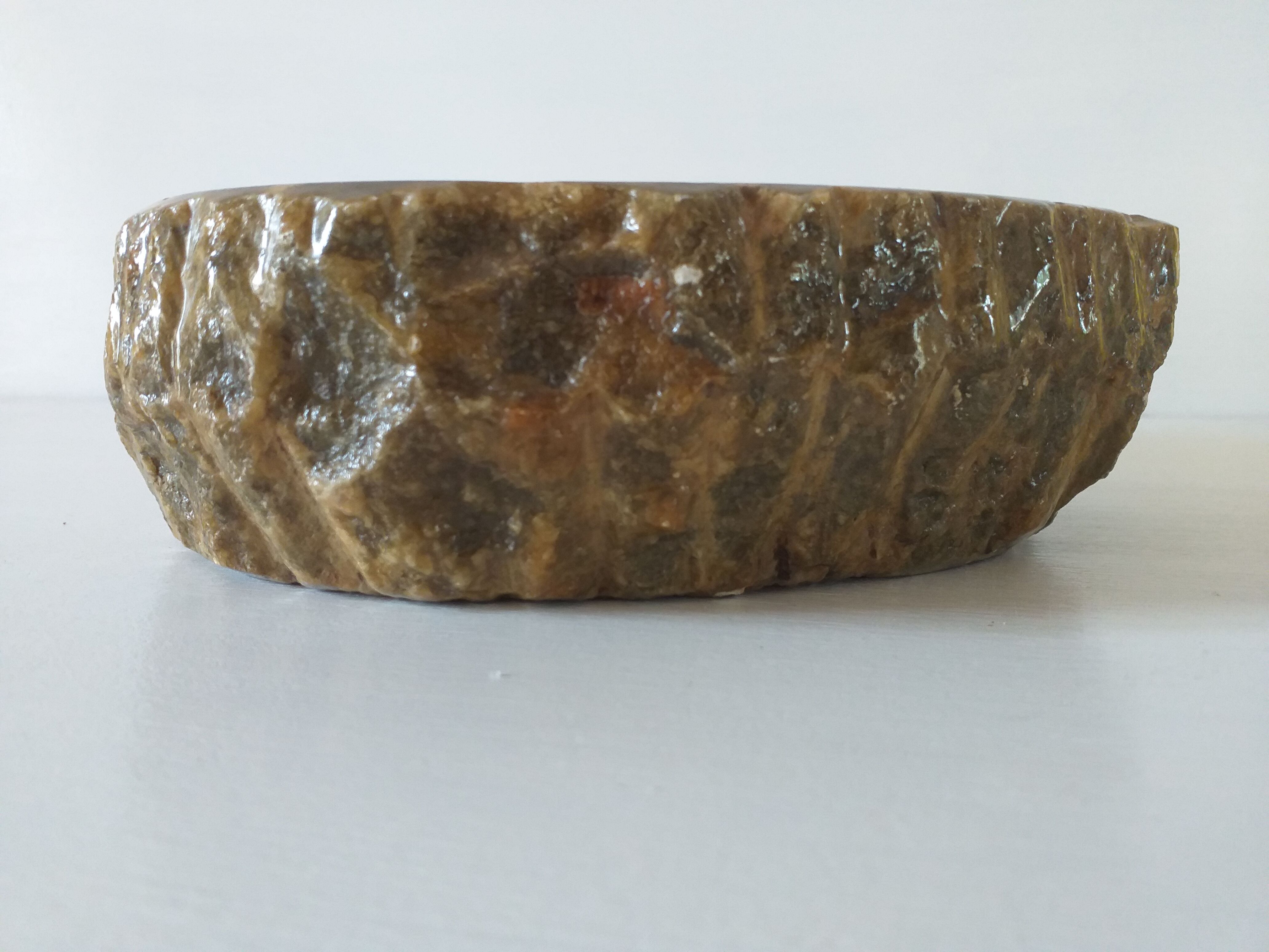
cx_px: 634
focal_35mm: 27
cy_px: 476
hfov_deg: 65.3
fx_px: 990
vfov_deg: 51.4
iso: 160
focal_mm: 3.6
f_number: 1.9
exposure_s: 1/33
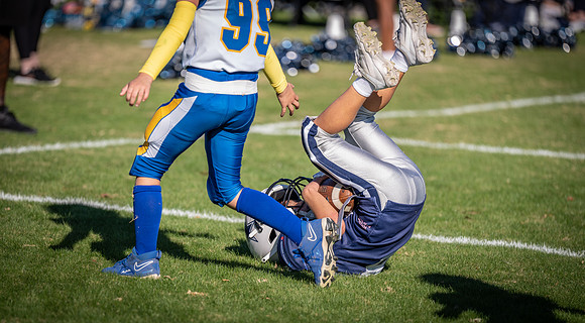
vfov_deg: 4.9
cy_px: 220
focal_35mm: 243
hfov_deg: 8.9
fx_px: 3756
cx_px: 254
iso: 100
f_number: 2.8
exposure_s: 1/1600
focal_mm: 200
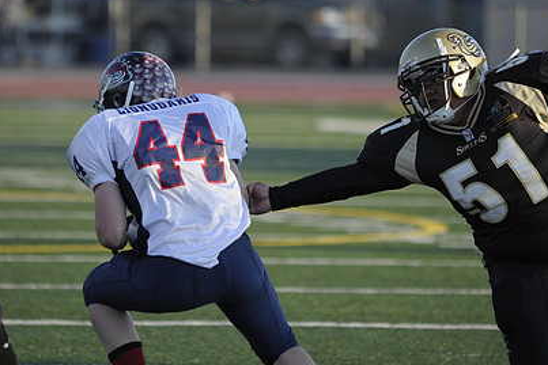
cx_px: 239
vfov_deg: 2.4
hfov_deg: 3.6
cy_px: 149
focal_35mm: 575
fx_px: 8755
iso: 1100
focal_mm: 400
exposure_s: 1/1000
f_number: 6.3
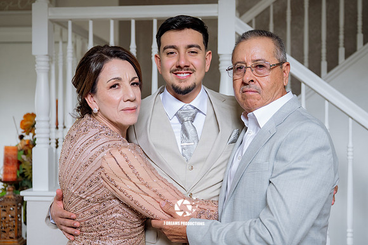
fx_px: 516
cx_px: 184
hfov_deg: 39.3
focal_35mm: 50
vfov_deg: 26.7
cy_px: 122
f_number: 3.2
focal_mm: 46
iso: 800
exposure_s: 1/100
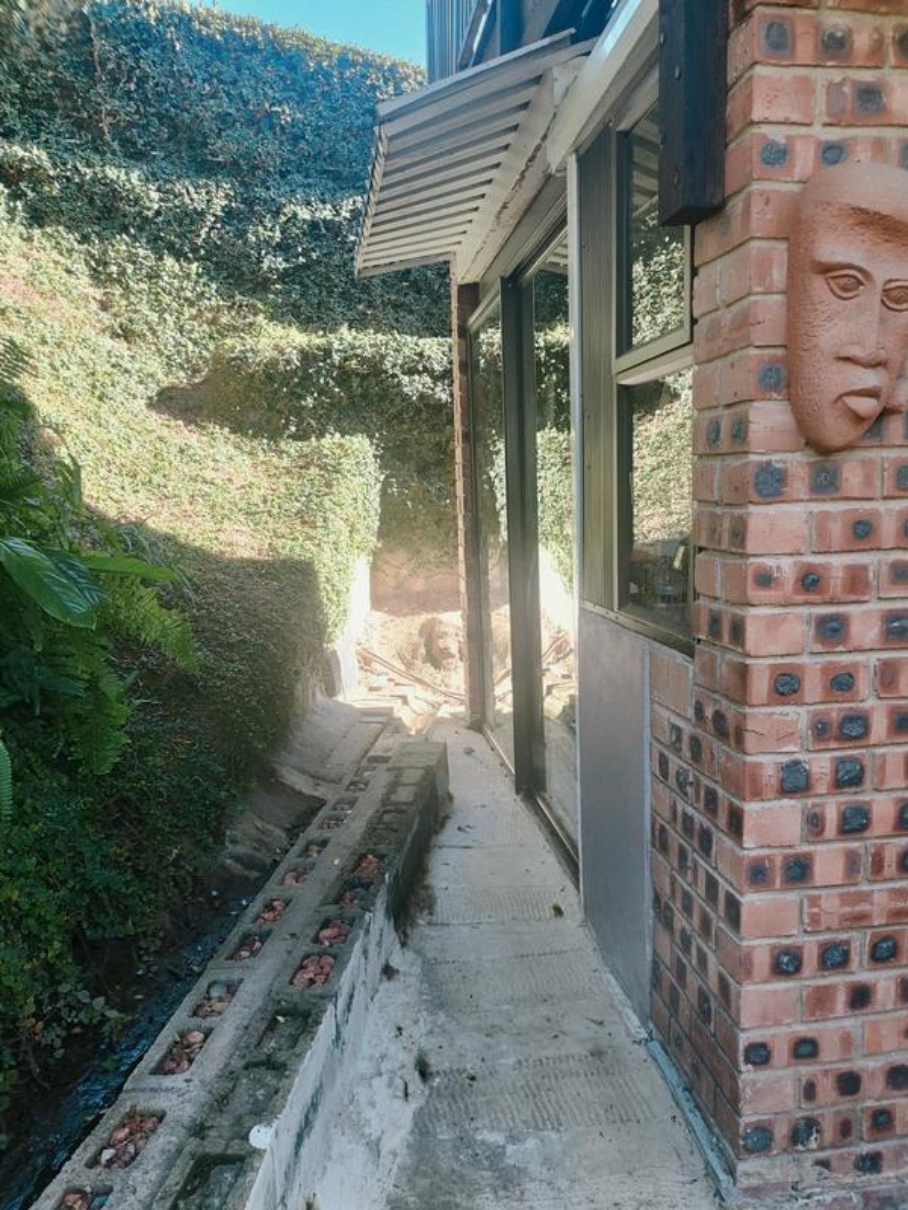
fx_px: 874
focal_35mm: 25
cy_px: 605
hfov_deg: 54.9
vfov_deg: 69.4
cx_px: 454
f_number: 1.7
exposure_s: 1/50
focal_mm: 4.7
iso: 160
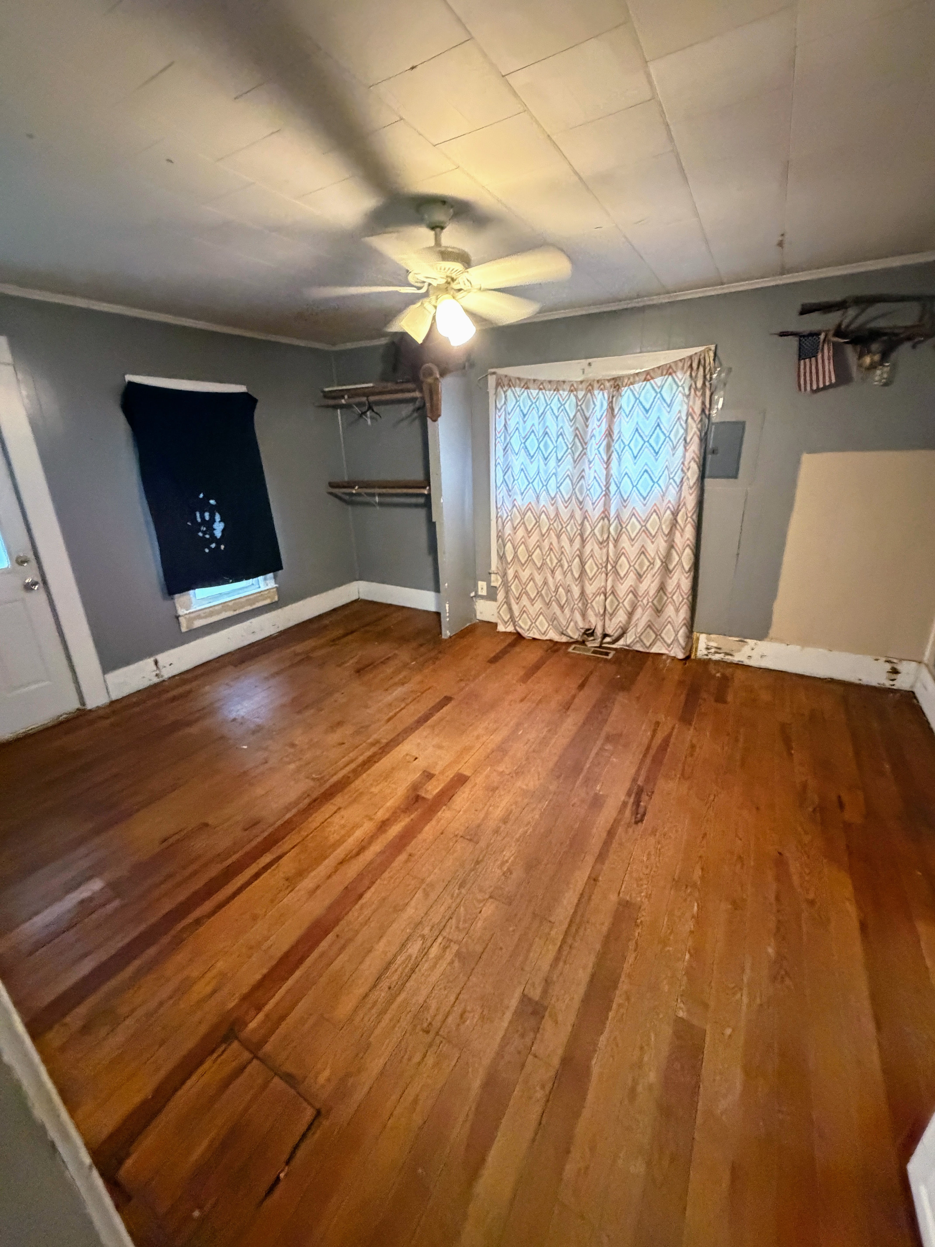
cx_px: 468
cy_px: 624
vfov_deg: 102.1
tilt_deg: -17.1
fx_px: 504
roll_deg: +2.3
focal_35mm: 14
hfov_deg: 85.7
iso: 1000
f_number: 2.2
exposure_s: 1/60
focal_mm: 2.22
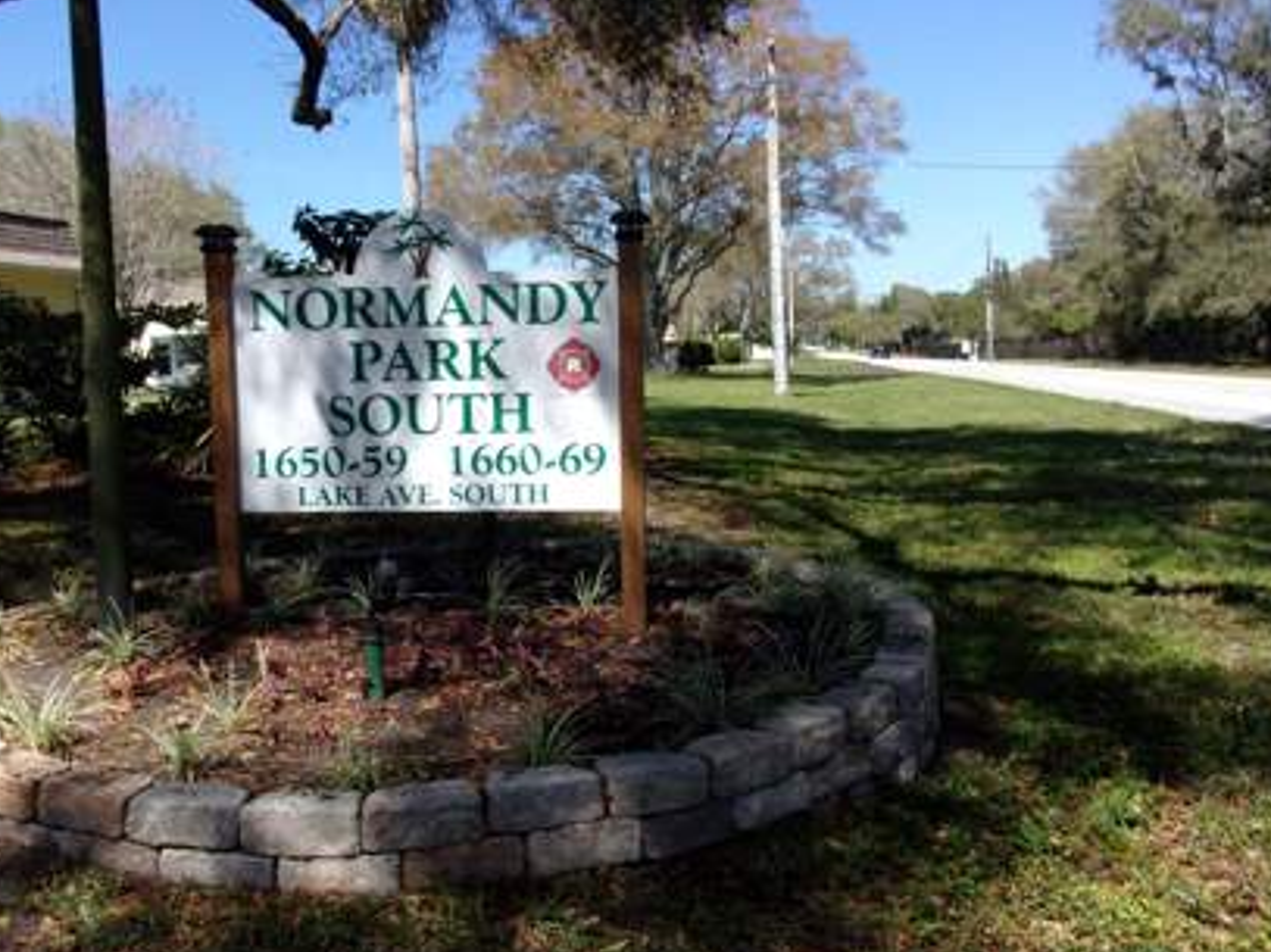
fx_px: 1211
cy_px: 459
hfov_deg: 55.2
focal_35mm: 33
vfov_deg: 42.9
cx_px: 550
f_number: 10.8
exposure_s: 1/200
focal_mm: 5.1
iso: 200
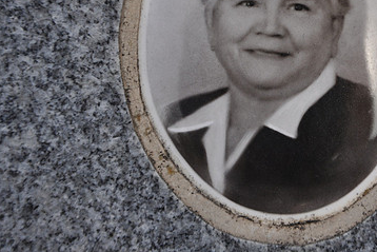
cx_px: 284
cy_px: 52
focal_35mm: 255
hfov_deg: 8.1
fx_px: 2669
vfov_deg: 5.4
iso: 250
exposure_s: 1/125
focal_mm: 105
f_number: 5.6
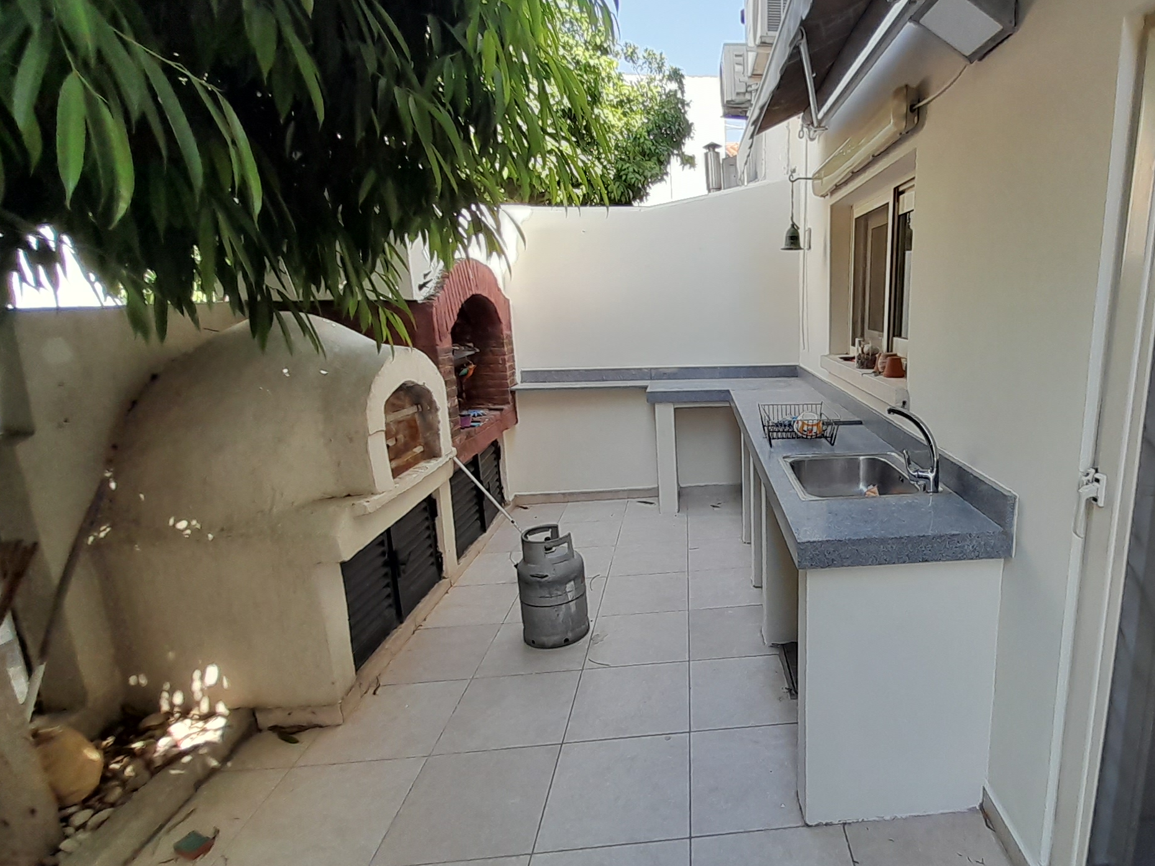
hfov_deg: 84.9
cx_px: 764
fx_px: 601
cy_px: 415
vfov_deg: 71.6
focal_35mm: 18
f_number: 2.2
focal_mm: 1.13
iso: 40
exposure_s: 1/162
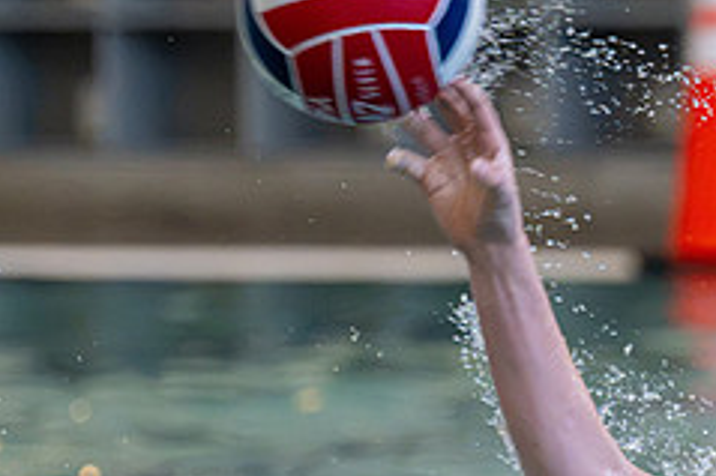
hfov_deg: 3.6
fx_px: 11289
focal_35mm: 568
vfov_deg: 2.4
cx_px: 908
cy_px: 543
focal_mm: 190
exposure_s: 1/1000
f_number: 4
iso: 6400
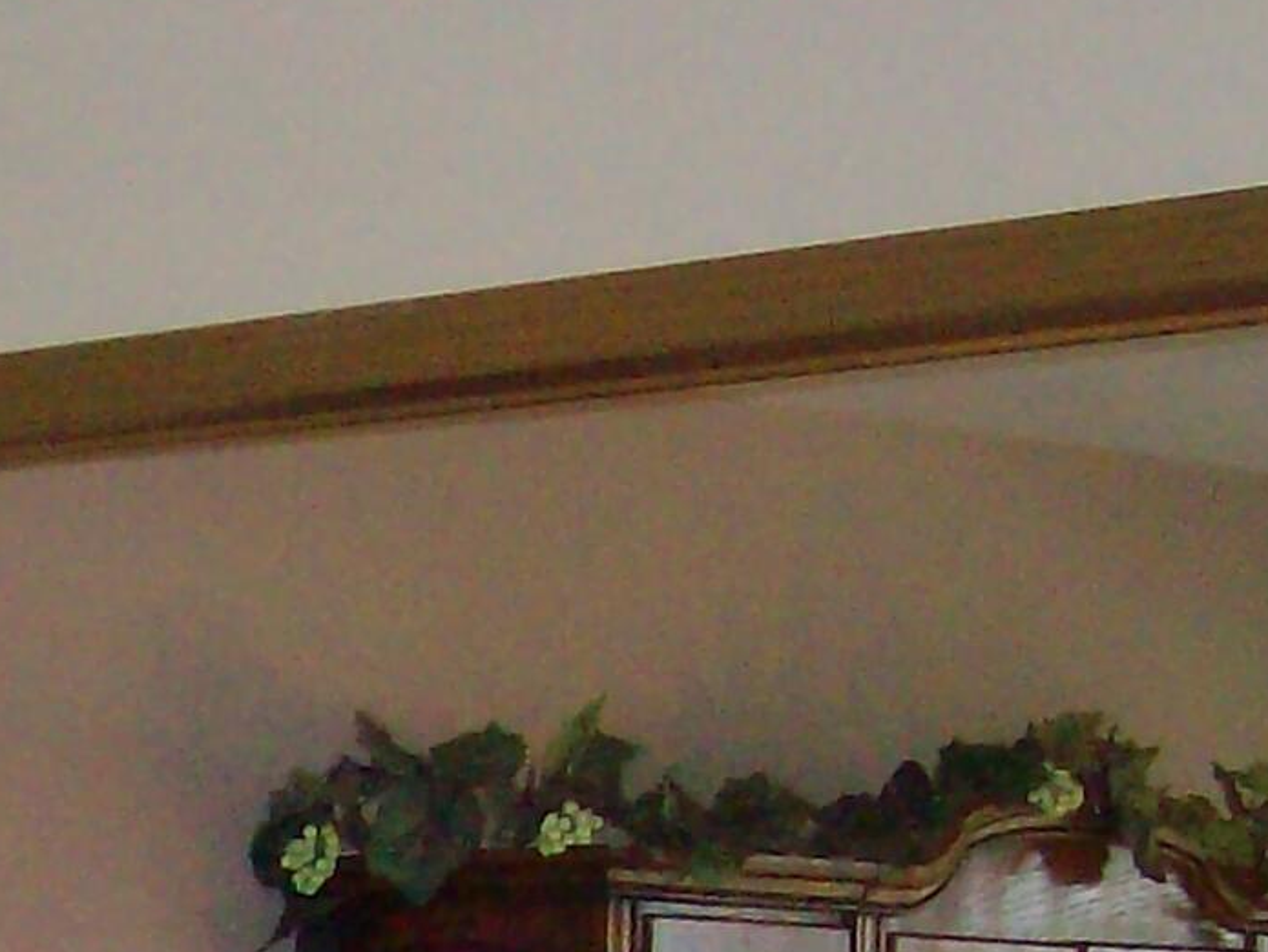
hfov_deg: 12.2
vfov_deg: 9.4
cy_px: 1705
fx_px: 5534
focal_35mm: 151
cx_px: -863
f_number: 2.8
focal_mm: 5.8
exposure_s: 1/40
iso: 320
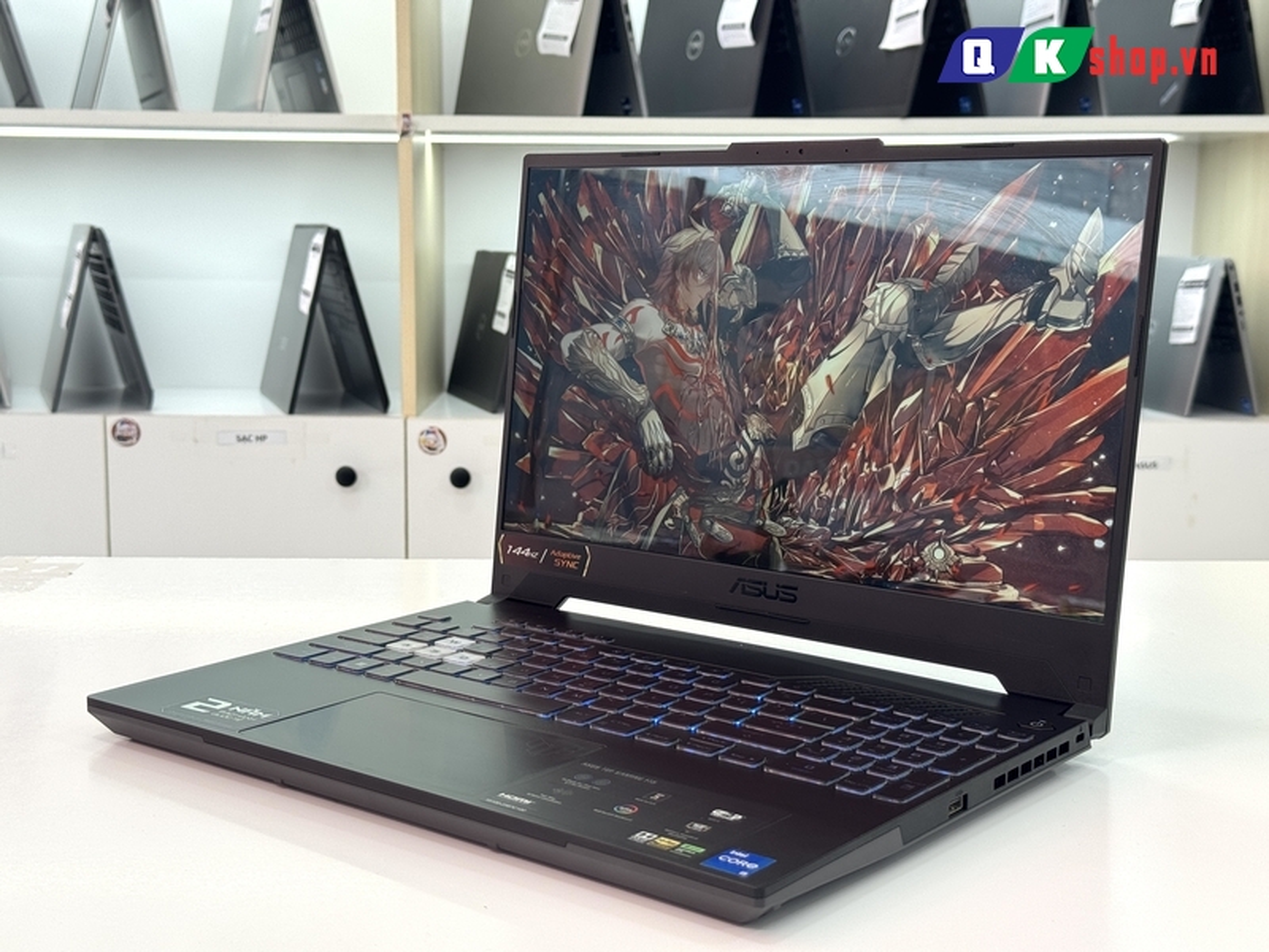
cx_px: 634
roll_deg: +0.5
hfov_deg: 39.7
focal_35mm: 48
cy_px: 476
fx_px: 1760
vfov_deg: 30.3
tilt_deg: -8.6
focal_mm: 6.76
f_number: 1.78
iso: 64
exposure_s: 1/121
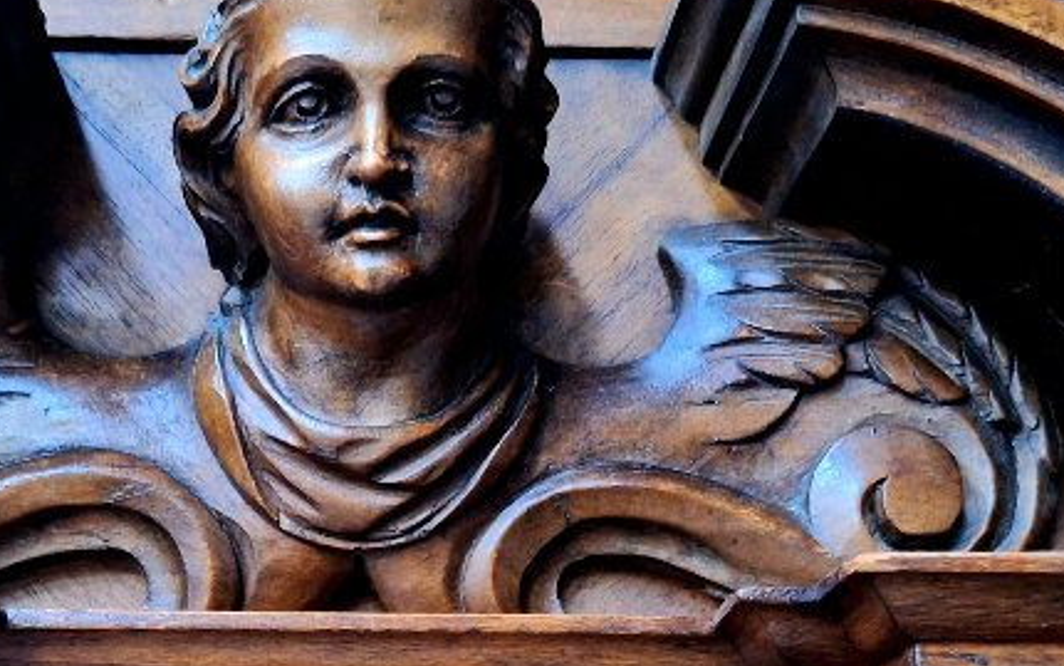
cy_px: 800
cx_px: 346
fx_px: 1972
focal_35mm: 68
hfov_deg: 30.0
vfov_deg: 18.2
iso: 800
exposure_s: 1/20
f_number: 1.8
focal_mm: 5.54
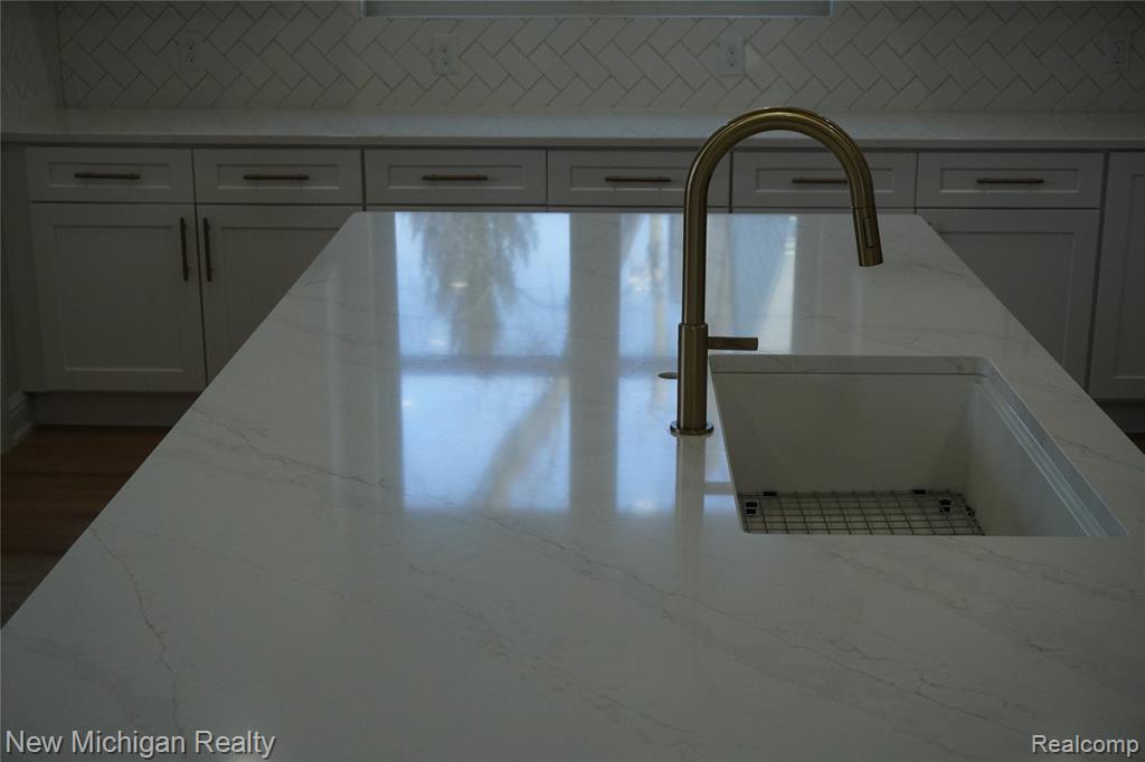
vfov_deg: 26.5
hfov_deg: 38.9
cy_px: 381
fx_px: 1621
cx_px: 572
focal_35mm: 51
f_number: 5.6
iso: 1600
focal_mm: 34
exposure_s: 1/800
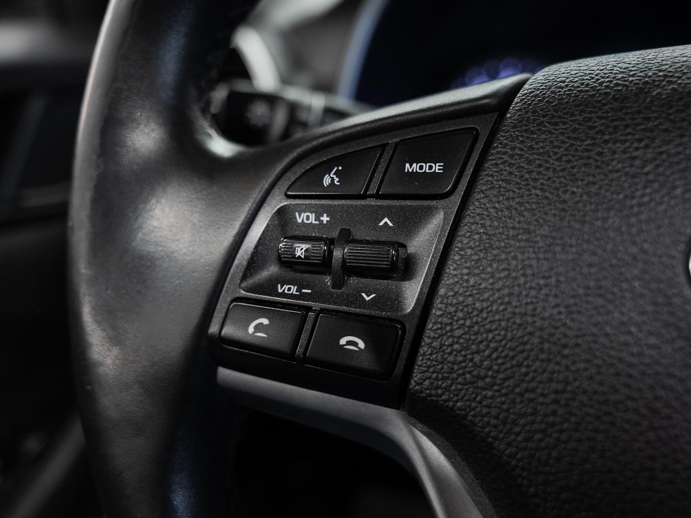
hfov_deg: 60.4
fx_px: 593
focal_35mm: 30
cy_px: 276
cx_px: 346
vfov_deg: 47.2
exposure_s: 1/40
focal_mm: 24
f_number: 3.5
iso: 800
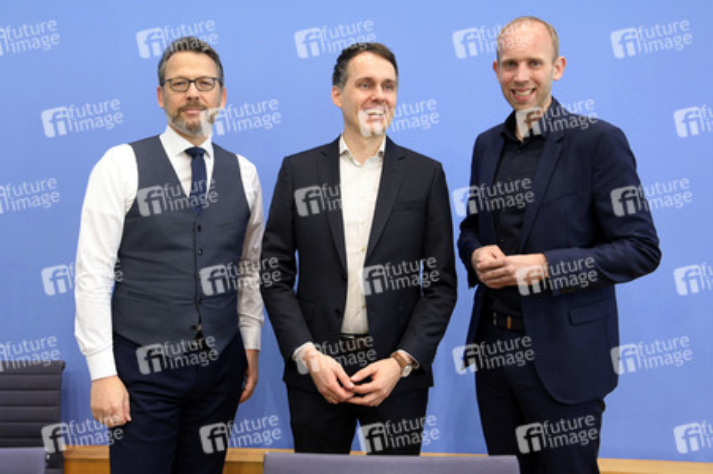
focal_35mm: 38
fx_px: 752
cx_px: 356
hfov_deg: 50.7
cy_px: 237
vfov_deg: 35.0
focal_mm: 38
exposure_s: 1/320
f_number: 5
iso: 4000
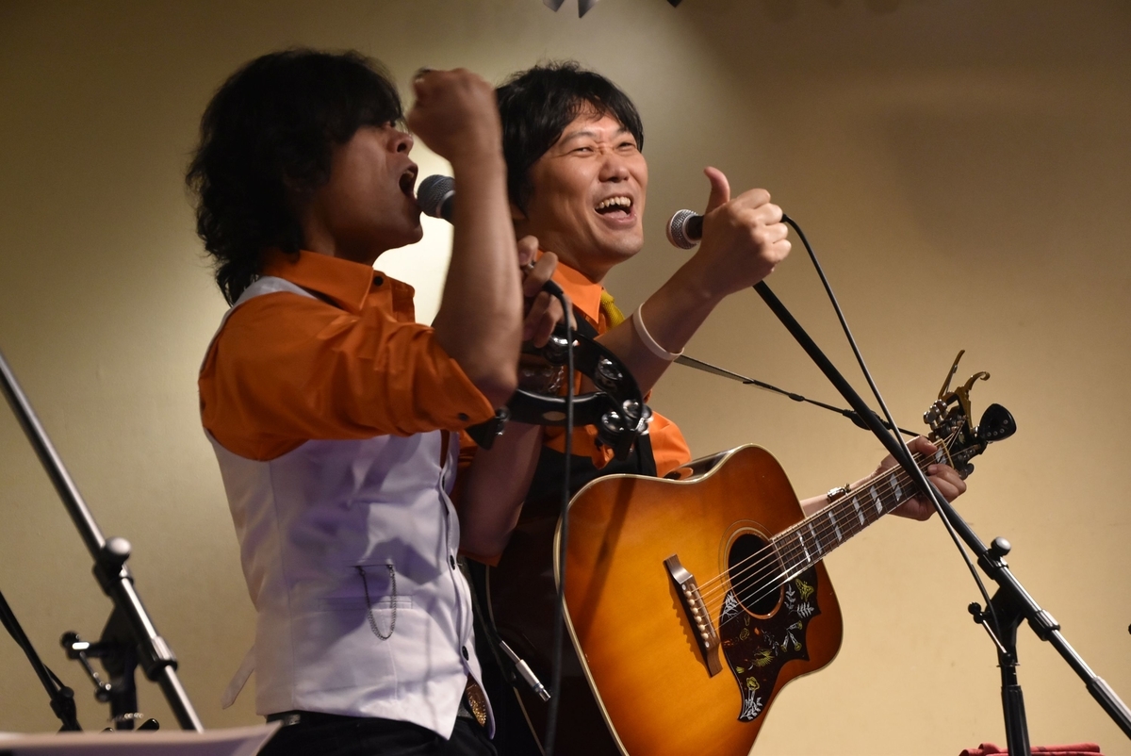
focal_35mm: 93
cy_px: 378
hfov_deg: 21.9
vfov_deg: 14.7
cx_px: 566
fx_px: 2924
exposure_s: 1/60
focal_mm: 62
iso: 1800
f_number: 5
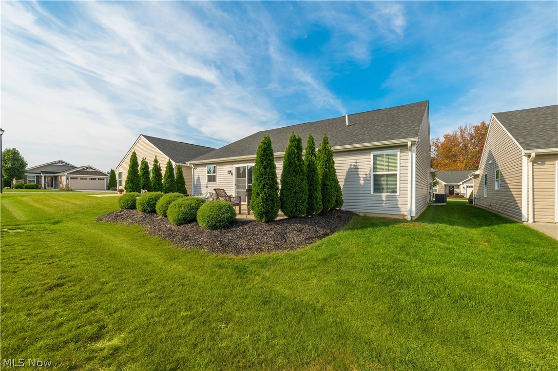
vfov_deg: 81.1
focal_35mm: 14
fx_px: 217
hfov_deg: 104.3
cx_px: 279
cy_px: 186
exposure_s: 1/800
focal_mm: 14
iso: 200
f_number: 9
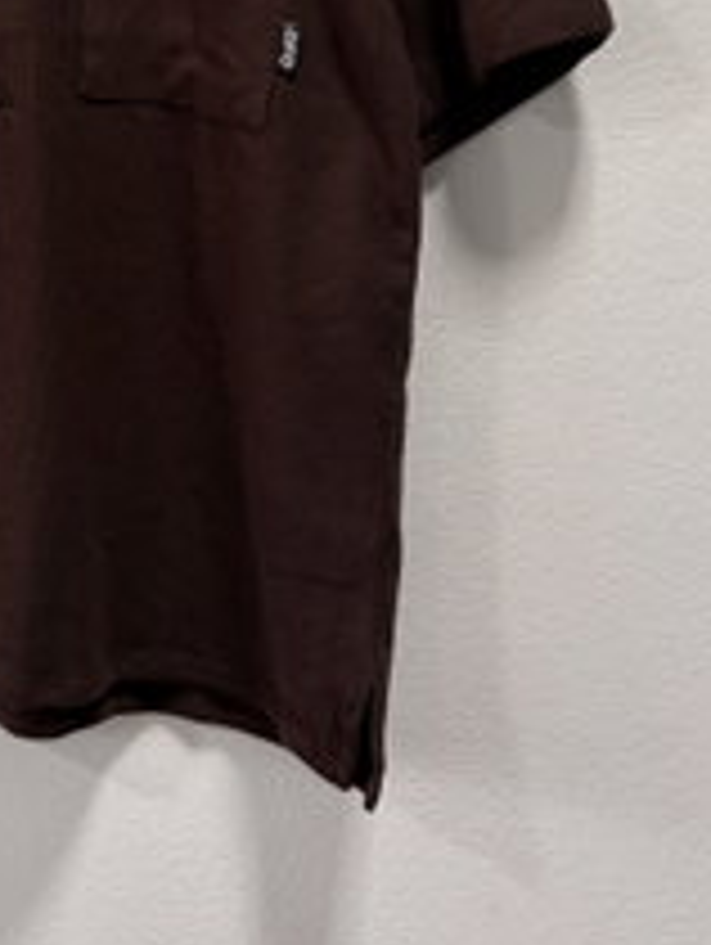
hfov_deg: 21.4
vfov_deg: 27.4
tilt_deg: +0.6
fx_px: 1804
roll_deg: -0.9
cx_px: -22
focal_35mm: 66
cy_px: -34
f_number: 1.6
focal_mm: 5.96
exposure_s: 1/50
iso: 64
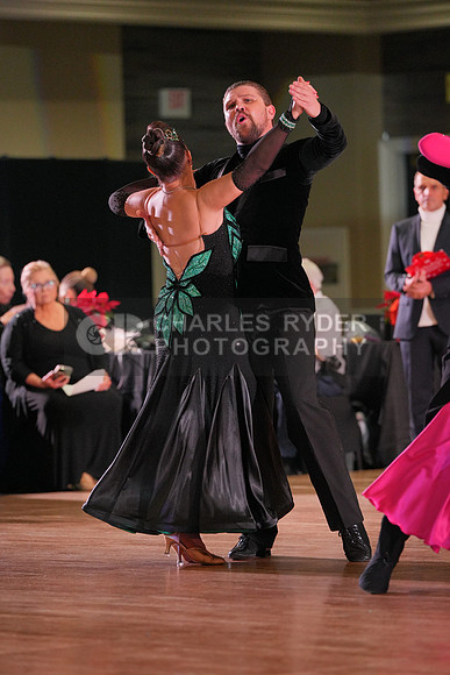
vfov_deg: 10.3
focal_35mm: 200
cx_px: 225
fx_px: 3747
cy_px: 338
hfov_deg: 6.9
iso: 3200
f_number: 4
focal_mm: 200
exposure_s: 1/500
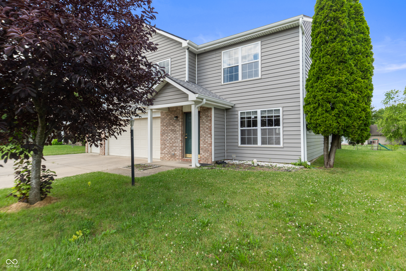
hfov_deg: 90.0
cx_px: 203
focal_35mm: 18
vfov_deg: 67.4
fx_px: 203
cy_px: 136
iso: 250
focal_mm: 12
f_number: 9
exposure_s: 1/160
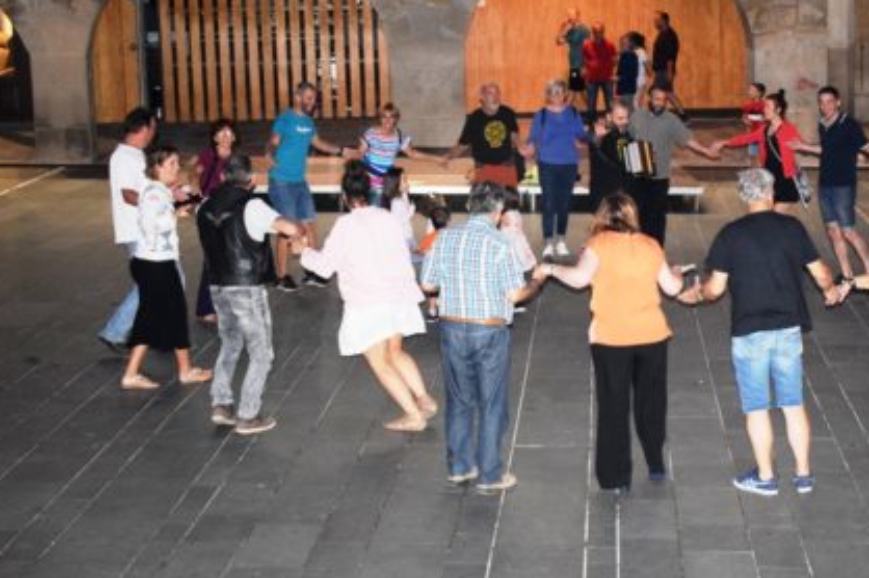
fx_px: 1809
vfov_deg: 18.2
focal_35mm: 75
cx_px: 642
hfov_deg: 26.7
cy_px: 297
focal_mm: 30
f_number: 4.2
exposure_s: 1/60
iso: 3200
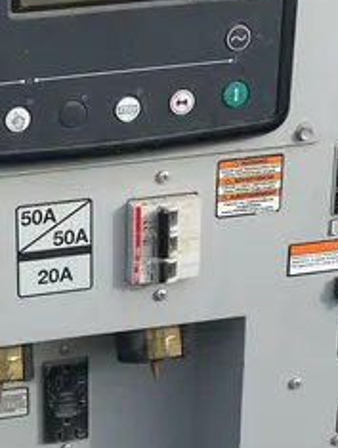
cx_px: -86
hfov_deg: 17.3
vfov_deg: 24.1
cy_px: 213
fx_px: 1052
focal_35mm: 81
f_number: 1.6
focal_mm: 4.2
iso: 50
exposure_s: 1/2212
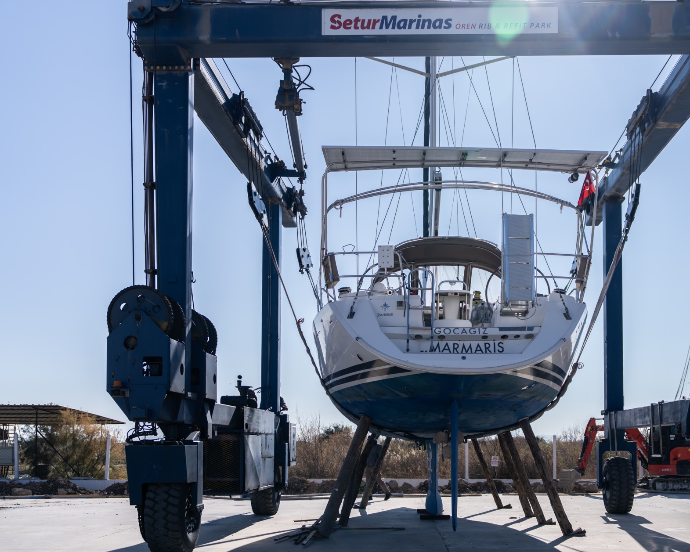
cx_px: 420
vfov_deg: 38.2
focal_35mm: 39
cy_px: 274
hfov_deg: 46.5
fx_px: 796
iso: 125
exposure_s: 1/2500
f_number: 2.8
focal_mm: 34
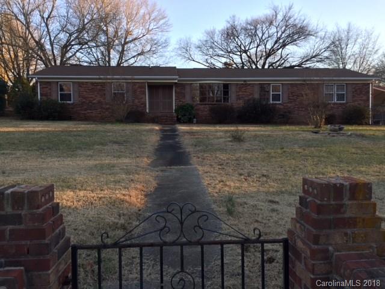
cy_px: 144
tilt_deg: -2.1
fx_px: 323
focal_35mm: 29
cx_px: 192
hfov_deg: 61.7
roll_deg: -0.6
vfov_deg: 48.2
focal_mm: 4.15
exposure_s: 1/148
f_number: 2.2
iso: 32
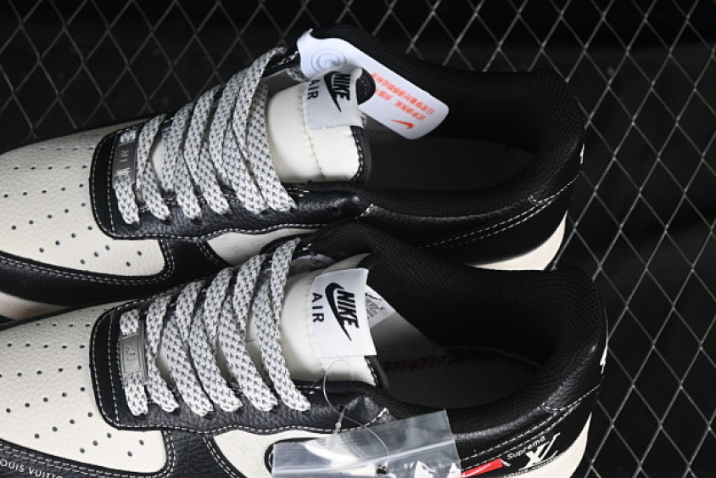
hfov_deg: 21.2
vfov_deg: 14.2
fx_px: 1910
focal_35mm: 96
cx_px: 285
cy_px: 291
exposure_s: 1/60
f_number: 6.3
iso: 160
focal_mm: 50
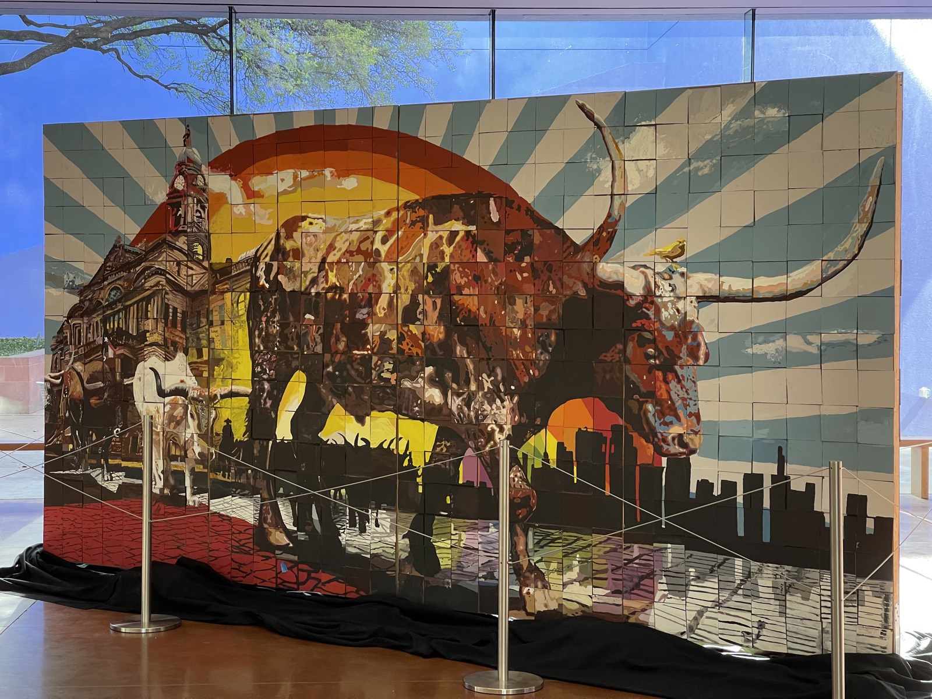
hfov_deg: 30.3
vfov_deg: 22.9
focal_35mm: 64
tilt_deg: -2.8
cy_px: 350
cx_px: 466
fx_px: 1723
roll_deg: -0.3
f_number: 2.2
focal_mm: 7.5
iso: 160
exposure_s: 1/60
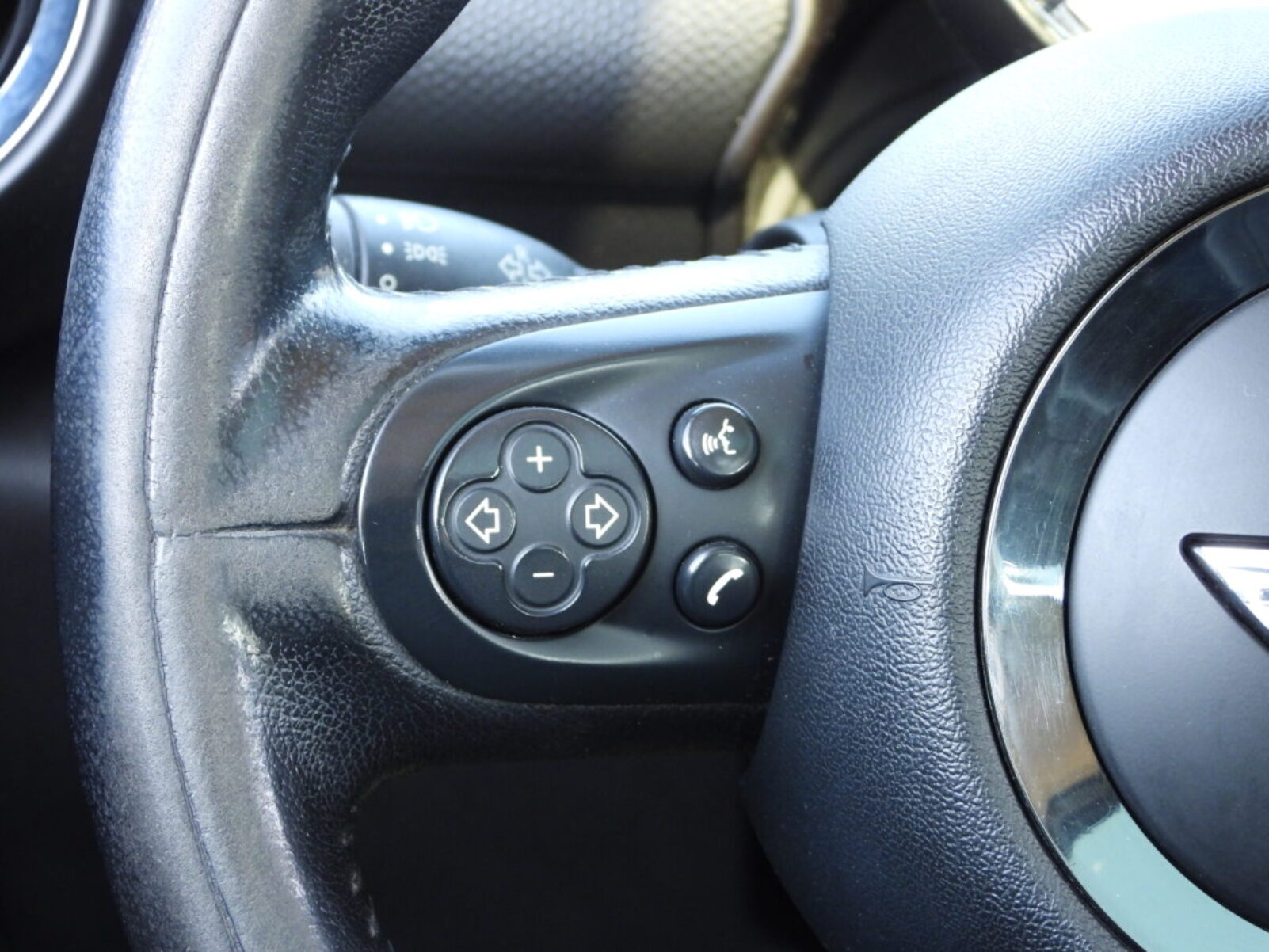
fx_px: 3850
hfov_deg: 18.7
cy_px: 476
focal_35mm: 105
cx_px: 634
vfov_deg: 14.1
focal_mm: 18.9
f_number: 4
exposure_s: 1/60
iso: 400
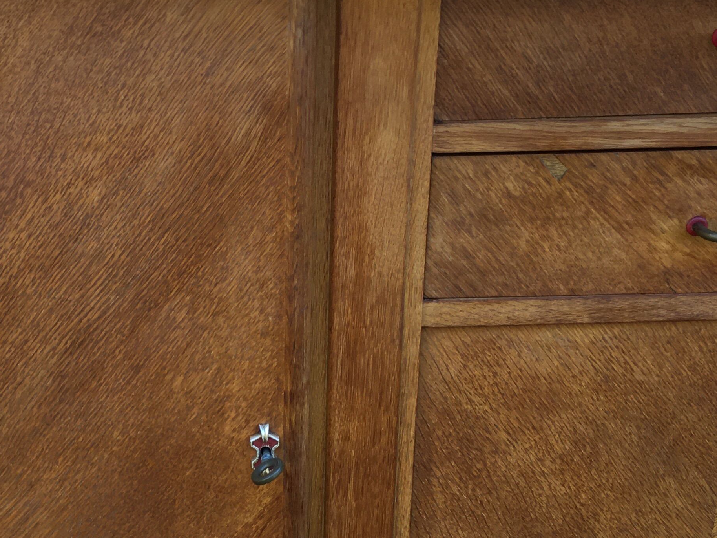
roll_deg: +0.4
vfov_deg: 22.8
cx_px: 192
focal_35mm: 64
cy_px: 389
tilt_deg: -24.5
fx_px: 1326
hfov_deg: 29.8
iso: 40
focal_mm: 4.15
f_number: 2.2
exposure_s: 1/100
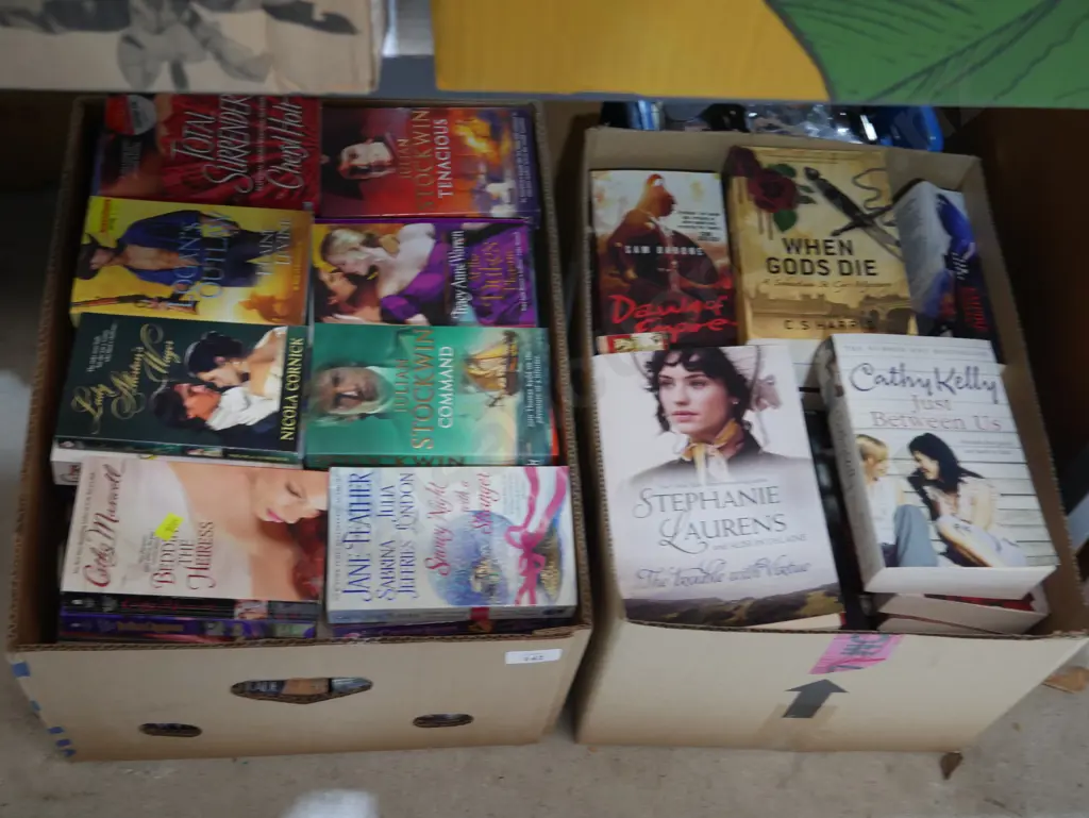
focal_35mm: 44
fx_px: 1385
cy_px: 409
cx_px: 544
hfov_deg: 42.9
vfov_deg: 32.9
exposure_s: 1/60
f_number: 4.7
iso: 1000
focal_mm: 22
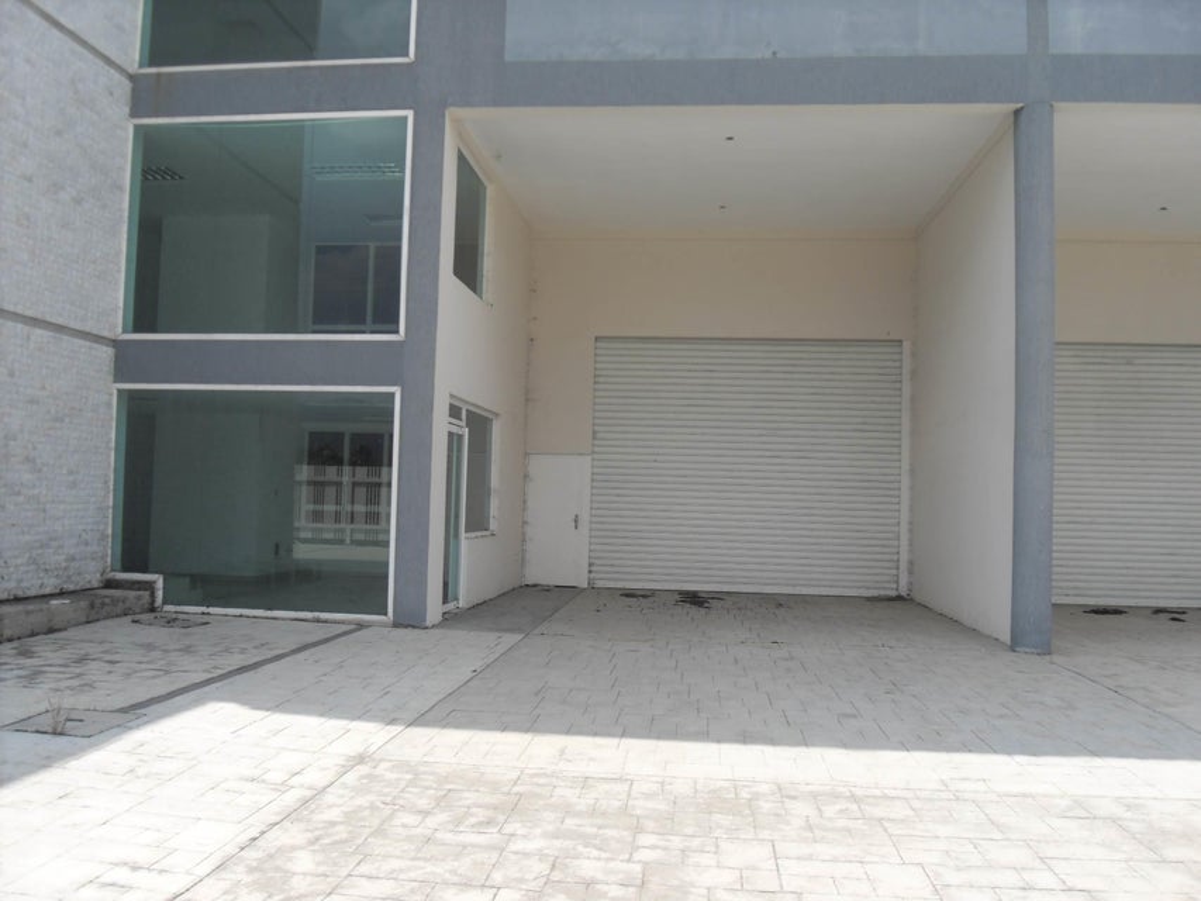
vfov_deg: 49.8
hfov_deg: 63.4
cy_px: 450
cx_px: 600
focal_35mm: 28
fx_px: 972
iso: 80
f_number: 7.1
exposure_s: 1/250
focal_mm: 6
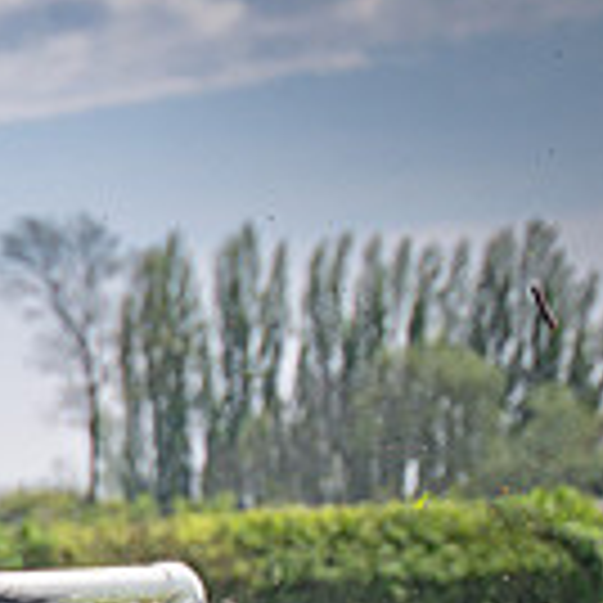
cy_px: 975
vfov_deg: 3.4
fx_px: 10091
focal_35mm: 512
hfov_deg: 3.4
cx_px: -357
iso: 200
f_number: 4
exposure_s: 1/2500
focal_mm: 98
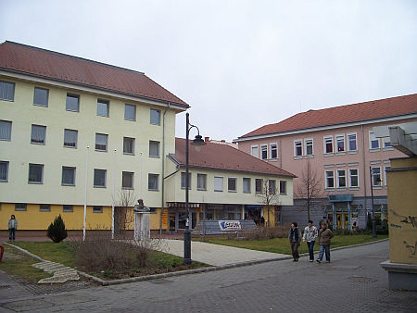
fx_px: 410
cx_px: 208
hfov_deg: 53.9
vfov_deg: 41.8
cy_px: 156
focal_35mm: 34
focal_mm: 5.6
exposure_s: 1/350
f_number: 2.7
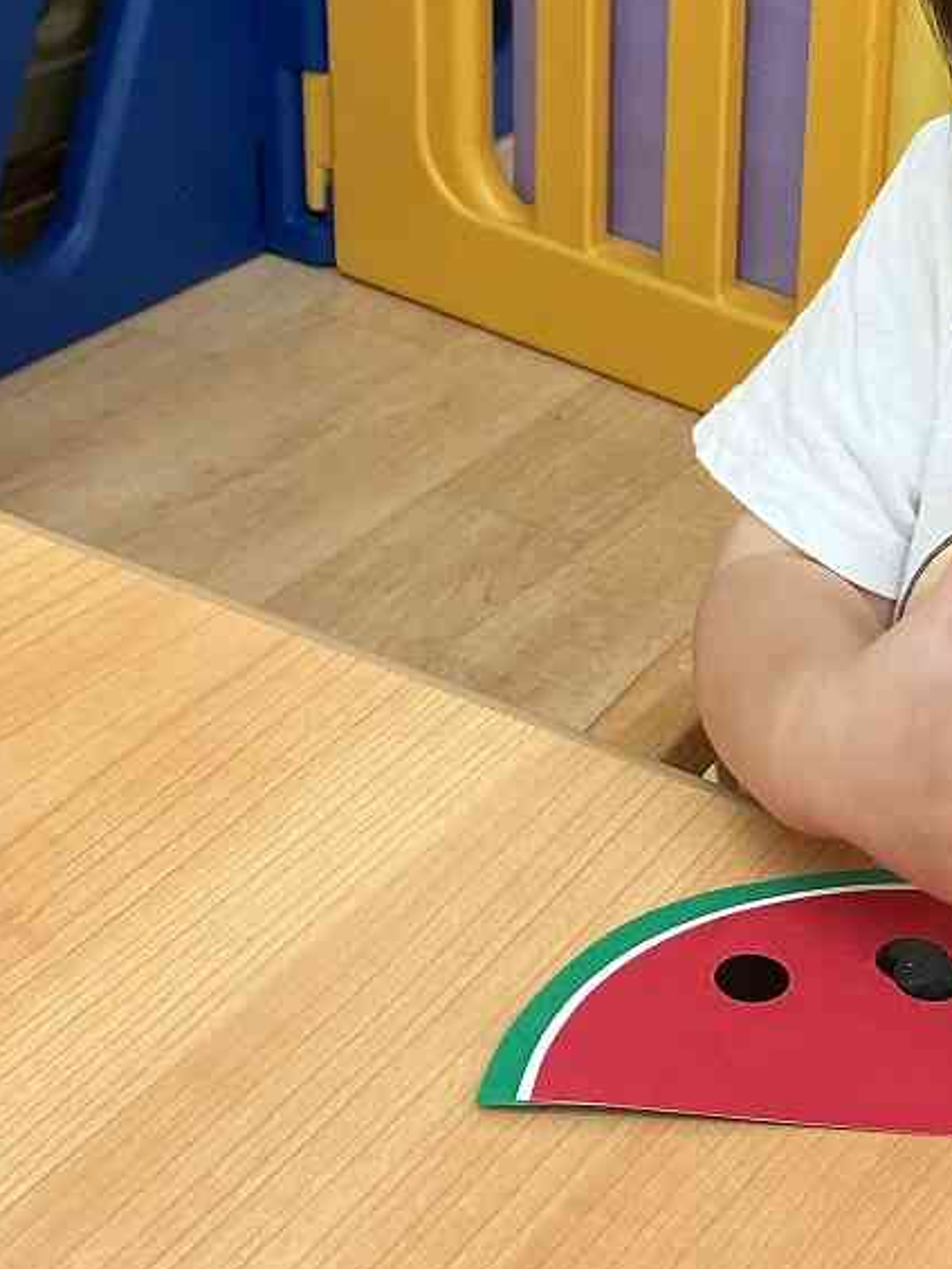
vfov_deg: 24.9
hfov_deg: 18.9
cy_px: 246
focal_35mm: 77
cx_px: 835
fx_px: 2822
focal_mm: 3
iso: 64
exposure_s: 1/60
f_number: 1.8
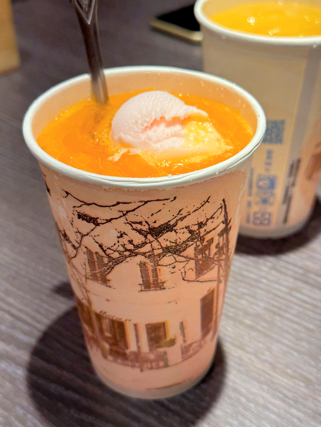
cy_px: 214
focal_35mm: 48
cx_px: 160
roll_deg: +1.1
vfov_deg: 39.7
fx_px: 593
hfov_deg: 30.3
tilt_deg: -36.9
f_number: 1.78
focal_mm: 6.86
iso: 125
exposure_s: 1/120
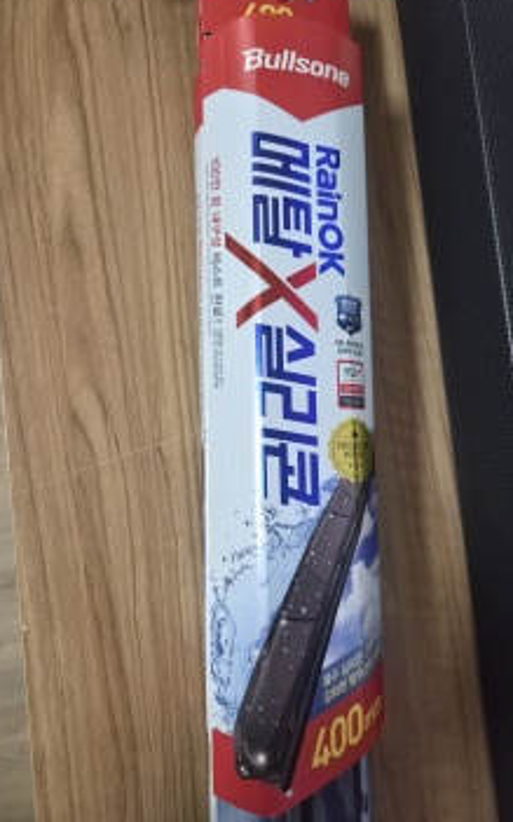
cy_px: 405
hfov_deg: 49.2
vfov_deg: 72.6
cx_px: 253
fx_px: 560
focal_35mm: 25
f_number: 1.8
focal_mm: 5.4
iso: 250
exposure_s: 1/60
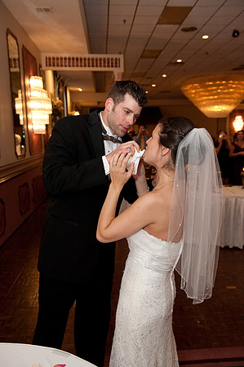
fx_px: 326
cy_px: 184
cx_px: 122
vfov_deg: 58.8
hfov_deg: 41.0
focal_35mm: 32
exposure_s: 1/60
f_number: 4.5
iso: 1250
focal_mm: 32
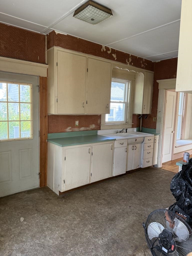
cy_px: 128
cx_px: 96
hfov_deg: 56.8
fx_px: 177
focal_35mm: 24
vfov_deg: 71.6
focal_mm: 6.76
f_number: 1.78
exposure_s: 1/125
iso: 200
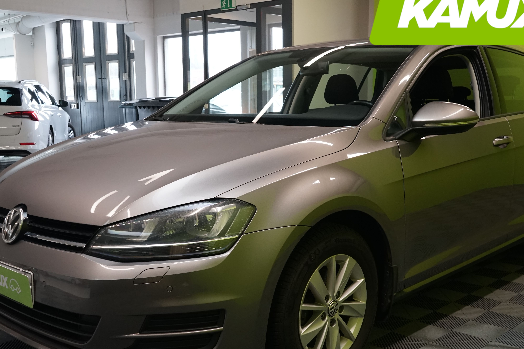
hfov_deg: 46.4
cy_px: 214
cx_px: 272
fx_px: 611
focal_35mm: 42
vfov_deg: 31.8
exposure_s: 1/30
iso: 1250
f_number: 7.1
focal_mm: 28
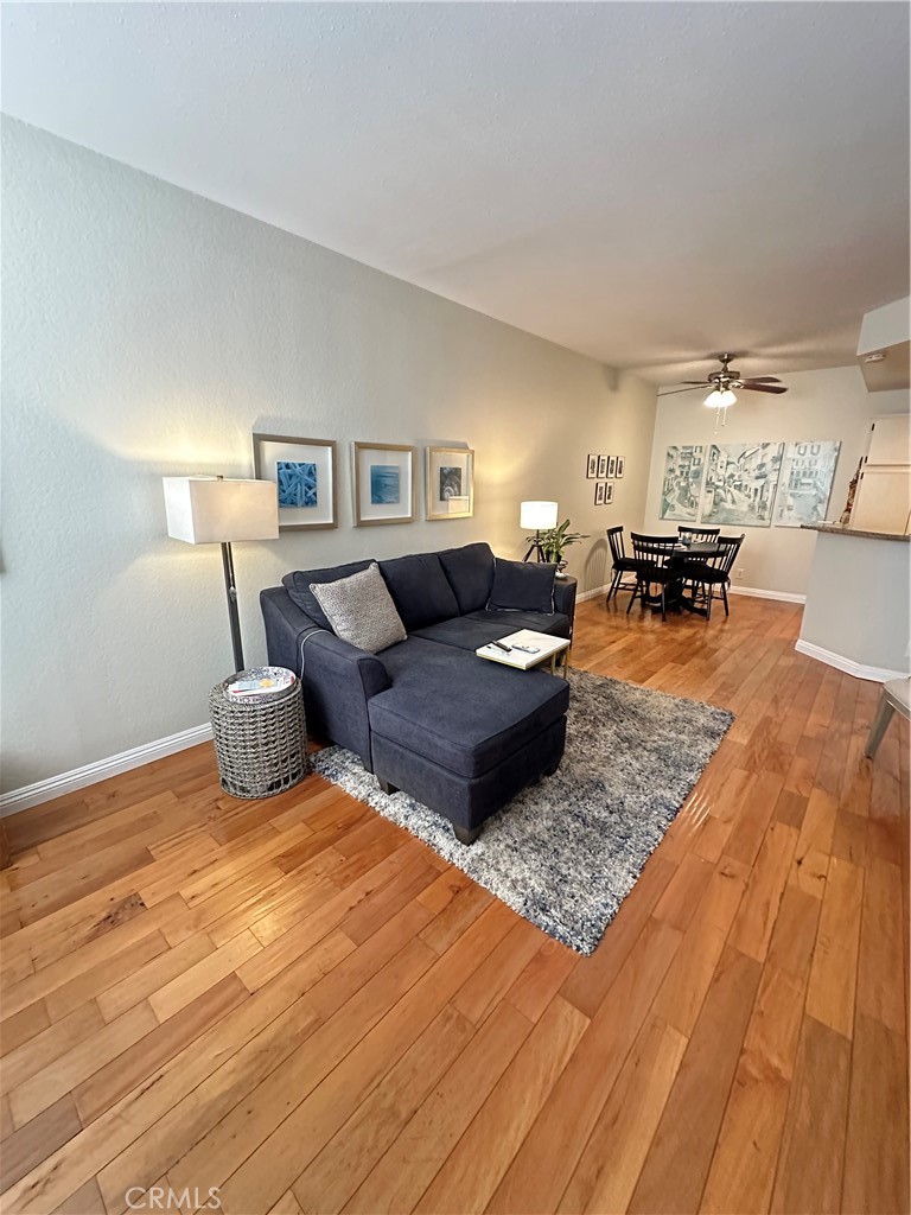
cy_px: 608
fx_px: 491
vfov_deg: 102.1
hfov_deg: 85.7
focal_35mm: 14
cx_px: 456
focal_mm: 2.22
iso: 1000
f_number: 2.2
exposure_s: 1/60
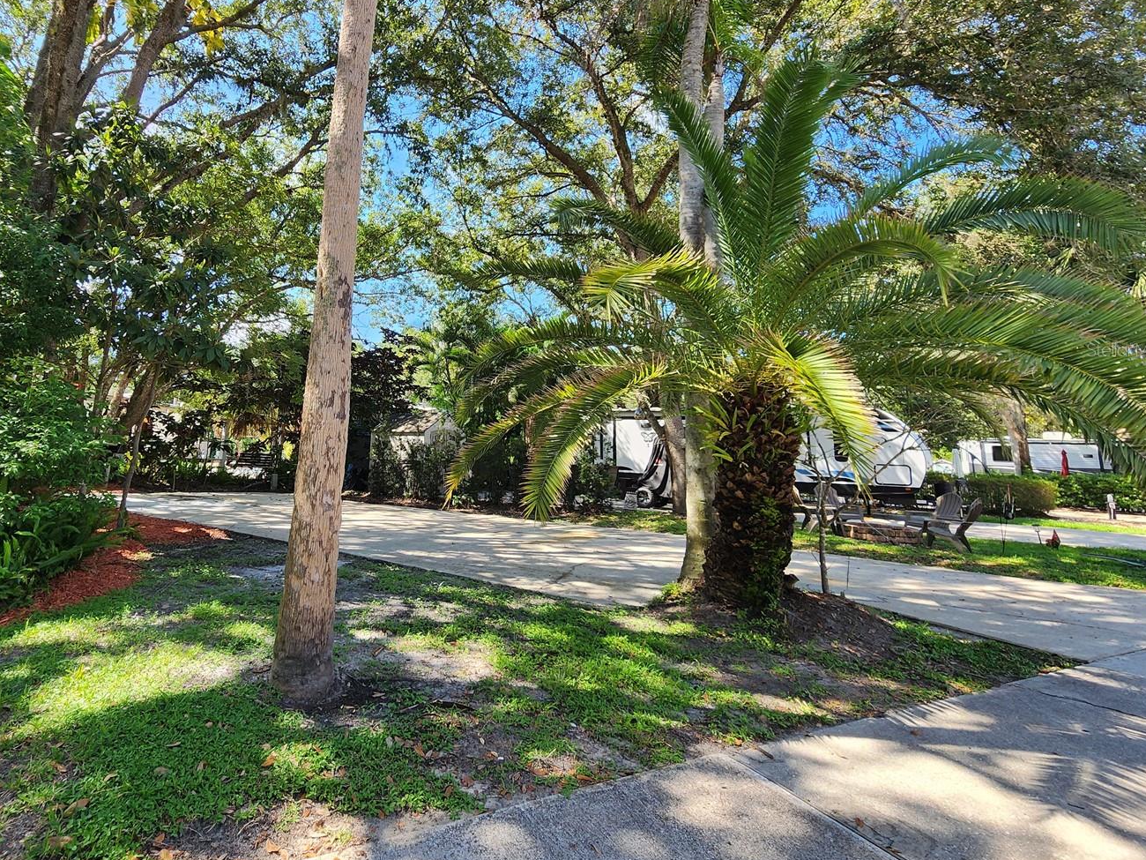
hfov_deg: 93.4
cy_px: 349
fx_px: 530
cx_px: 465
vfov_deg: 77.3
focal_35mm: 16
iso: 50
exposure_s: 1/262
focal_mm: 2.2
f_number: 2.2
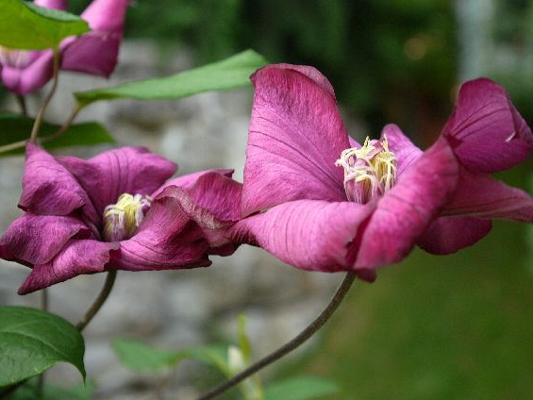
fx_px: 1047
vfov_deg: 21.6
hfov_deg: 28.5
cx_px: 291
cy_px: 197
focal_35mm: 68
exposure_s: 1/30
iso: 250
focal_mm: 30
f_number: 4.9
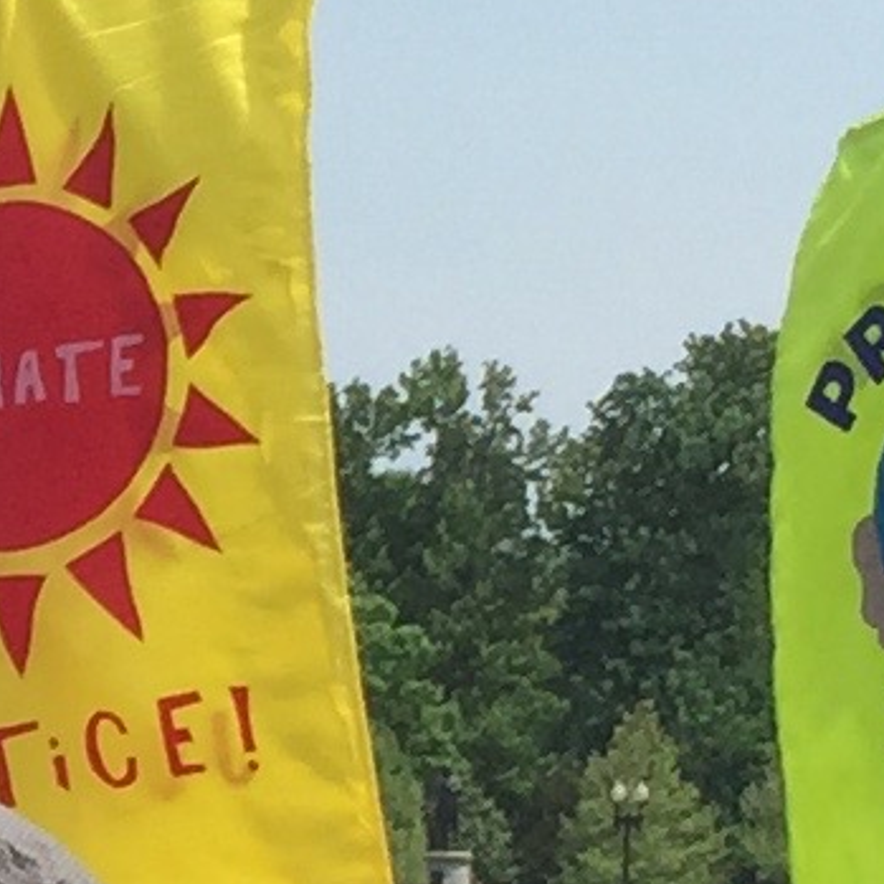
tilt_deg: -3.8
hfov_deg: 7.0
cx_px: -904
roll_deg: +0.1
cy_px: 1391
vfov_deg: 7.2
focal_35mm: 240
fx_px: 6934
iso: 32
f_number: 2.2
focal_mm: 4.15
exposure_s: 1/2326
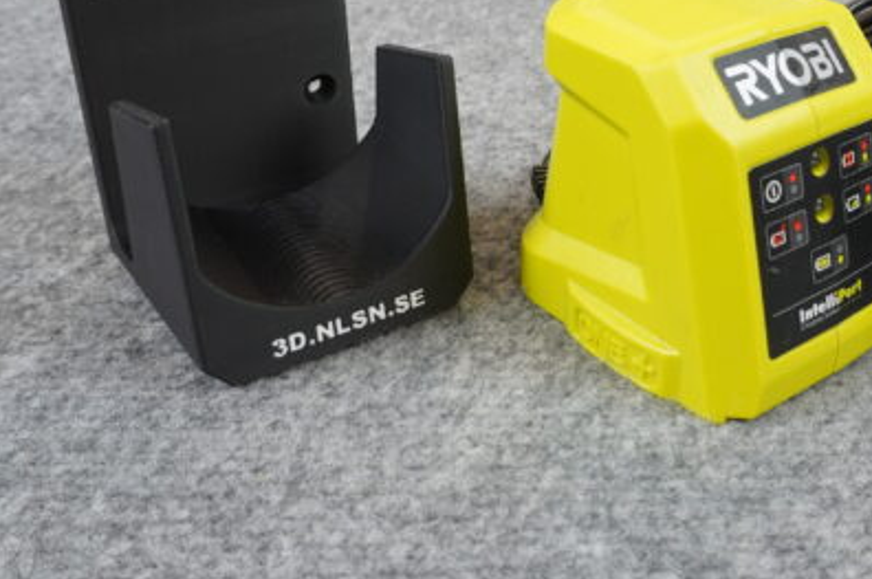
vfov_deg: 27.9
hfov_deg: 40.5
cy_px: 179
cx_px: 623
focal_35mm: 48
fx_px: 1155
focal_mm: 21
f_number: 8
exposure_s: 1/6
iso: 100
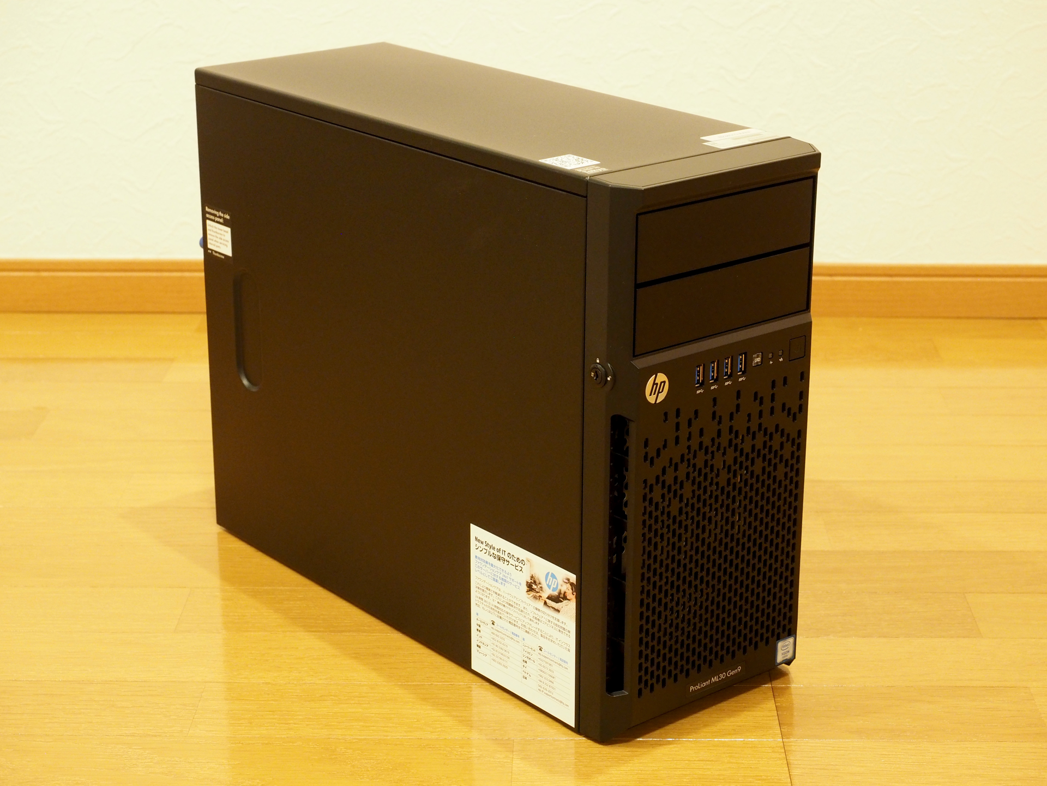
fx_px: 2117
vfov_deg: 21.0
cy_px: 393
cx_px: 524
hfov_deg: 27.8
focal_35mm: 70
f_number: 5.6
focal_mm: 35
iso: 1600
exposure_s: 1/8
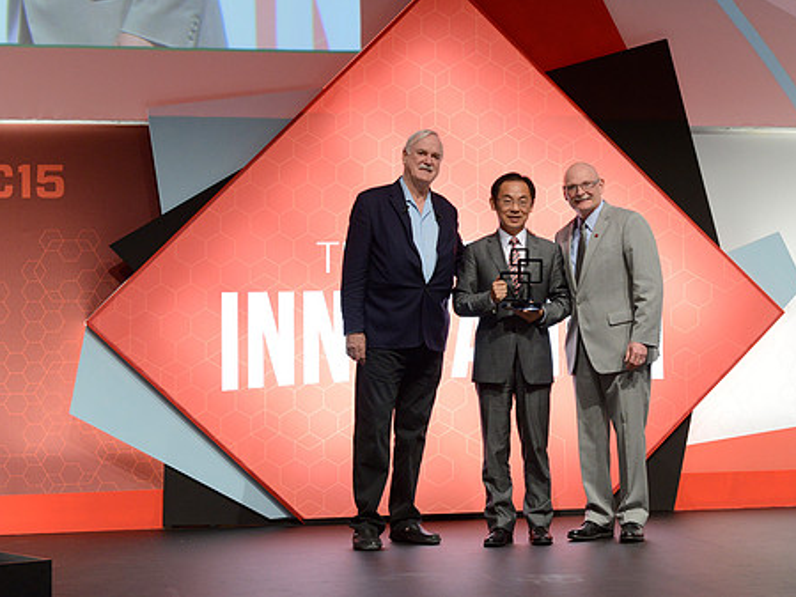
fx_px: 2001
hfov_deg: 22.4
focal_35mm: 87
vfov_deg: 17.0
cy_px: 258
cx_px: 495
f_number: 8
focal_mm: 70
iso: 2500
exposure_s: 1/100
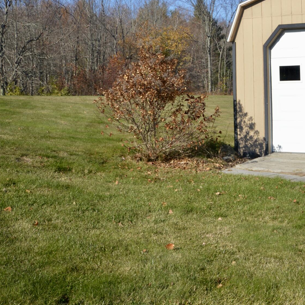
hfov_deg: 23.6
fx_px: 678
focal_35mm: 68
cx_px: 347
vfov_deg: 25.0
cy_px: 69
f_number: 9
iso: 100
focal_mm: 20
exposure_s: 1/200
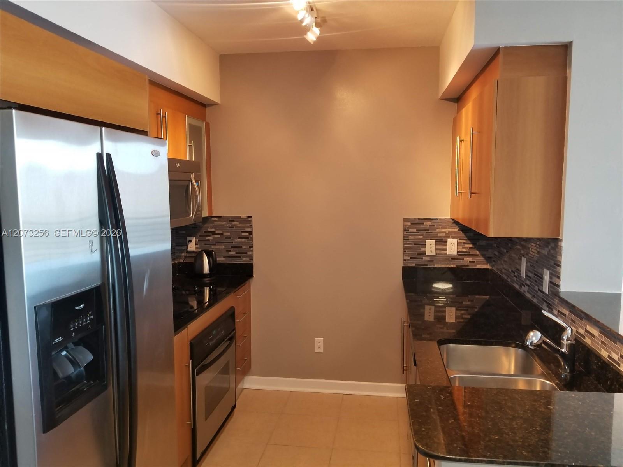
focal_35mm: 26
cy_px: 234
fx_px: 468
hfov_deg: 67.3
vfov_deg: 53.1
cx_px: 312
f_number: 1.7
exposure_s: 1/40
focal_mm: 4.3
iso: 200
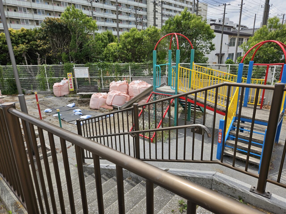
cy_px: 107
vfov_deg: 58.9
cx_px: 143
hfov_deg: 73.9
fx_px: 190
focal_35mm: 23
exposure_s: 1/1580
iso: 25
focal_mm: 5.4
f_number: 1.8
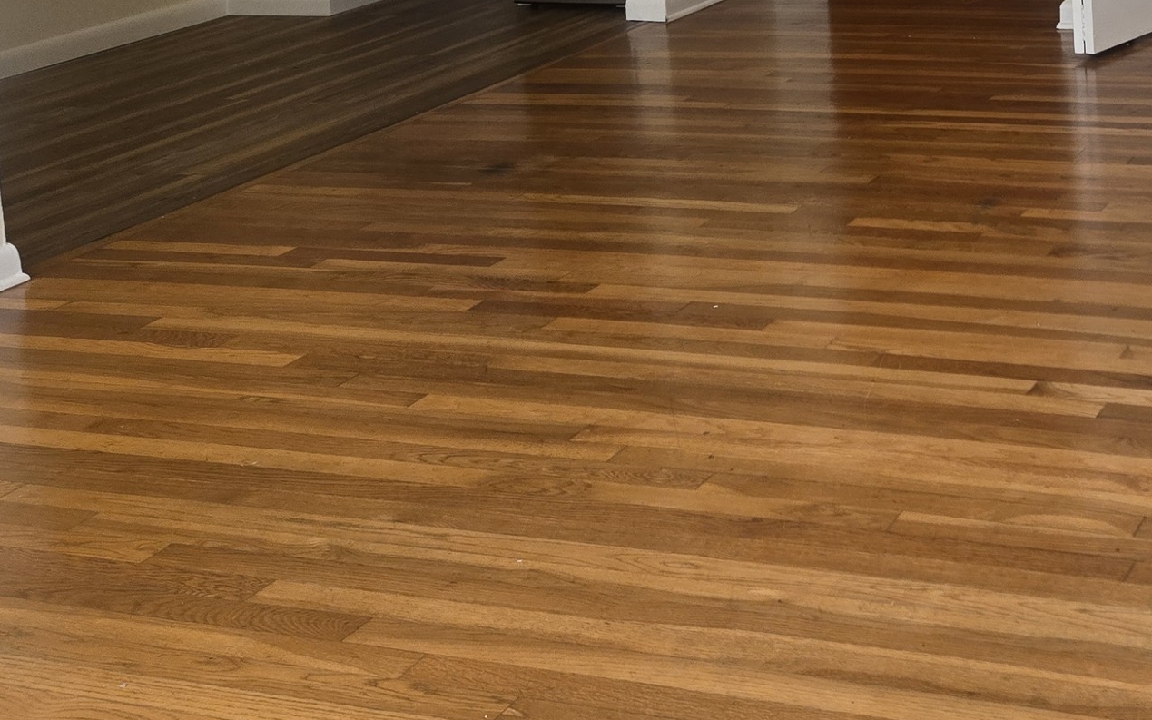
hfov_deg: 31.9
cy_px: -113
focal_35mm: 59
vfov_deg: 20.7
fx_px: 1852
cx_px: 1146
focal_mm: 5.4
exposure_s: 1/120
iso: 80
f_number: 1.8
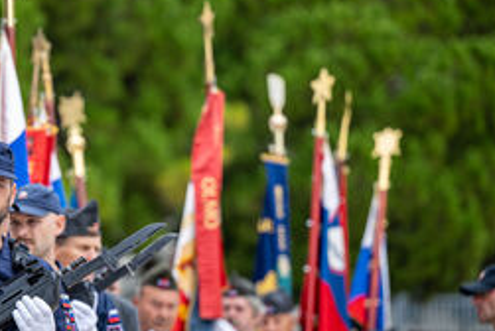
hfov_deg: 7.9
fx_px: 3579
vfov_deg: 5.3
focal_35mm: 260
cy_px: 187
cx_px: 140
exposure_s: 1/320
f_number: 2.8
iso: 64
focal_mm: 145
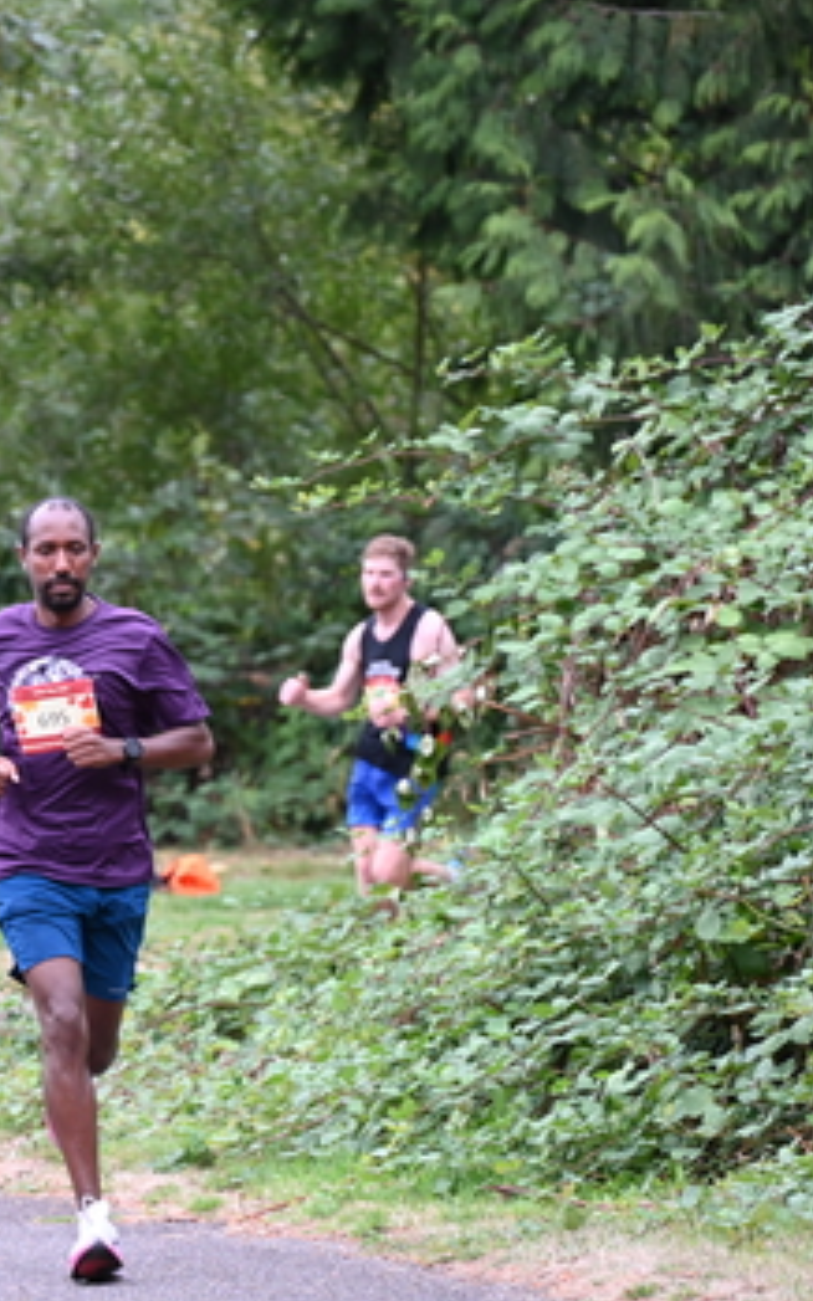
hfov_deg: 4.1
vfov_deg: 6.5
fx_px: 11384
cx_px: 7
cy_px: 669
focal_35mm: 321
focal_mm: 200
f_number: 6.3
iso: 1800
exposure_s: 1/250
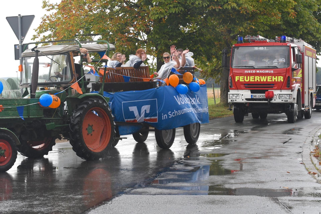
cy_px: 107
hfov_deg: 23.4
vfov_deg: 15.7
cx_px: 160
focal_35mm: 87
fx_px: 776
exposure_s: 1/250
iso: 800
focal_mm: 58
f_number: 8
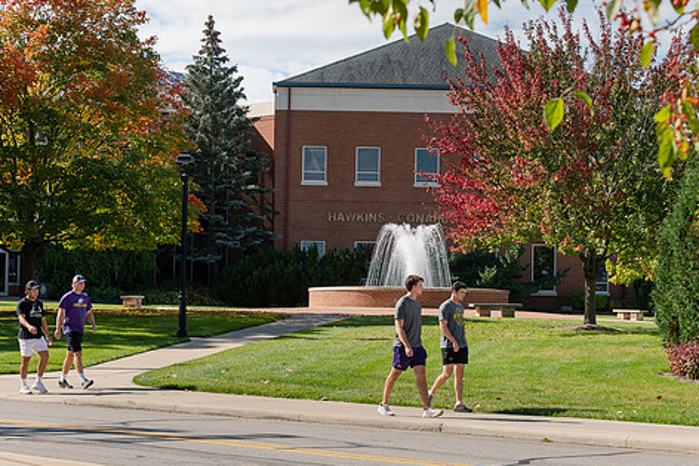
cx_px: 369
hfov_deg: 23.6
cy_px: 260
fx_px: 1670
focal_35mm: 86
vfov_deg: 15.9
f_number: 8
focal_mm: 70
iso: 250
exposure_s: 1/400
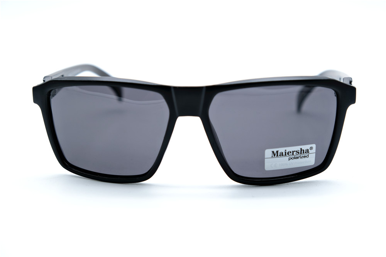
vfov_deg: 24.2
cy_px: 128
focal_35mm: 56
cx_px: 193
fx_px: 600
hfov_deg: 35.7
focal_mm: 37.4
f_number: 5
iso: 160
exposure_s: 1/125
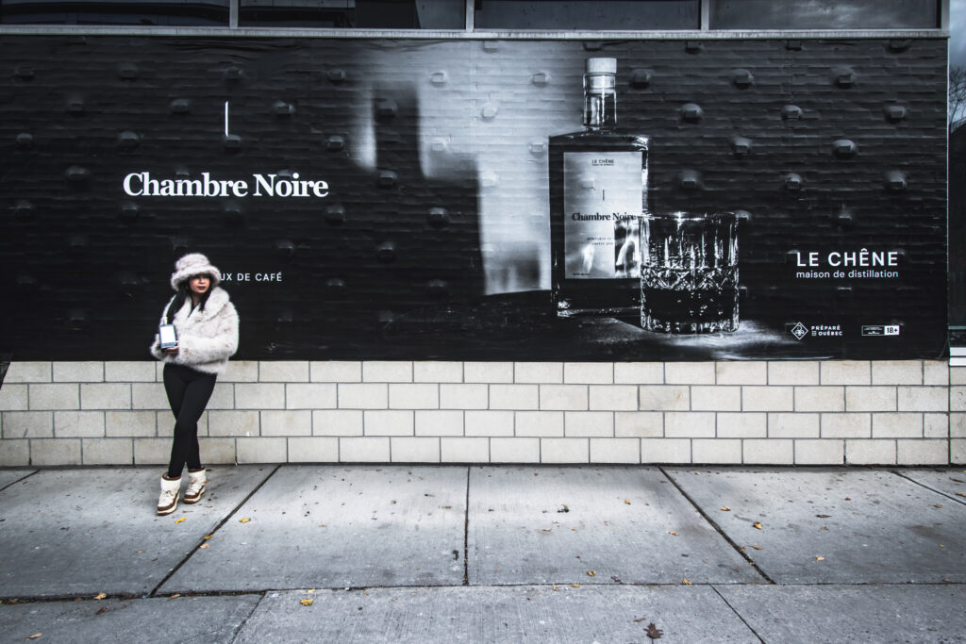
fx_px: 564
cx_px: 483
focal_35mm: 21
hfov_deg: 81.2
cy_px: 322
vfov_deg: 59.5
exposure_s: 1/200
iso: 100
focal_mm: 14
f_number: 8
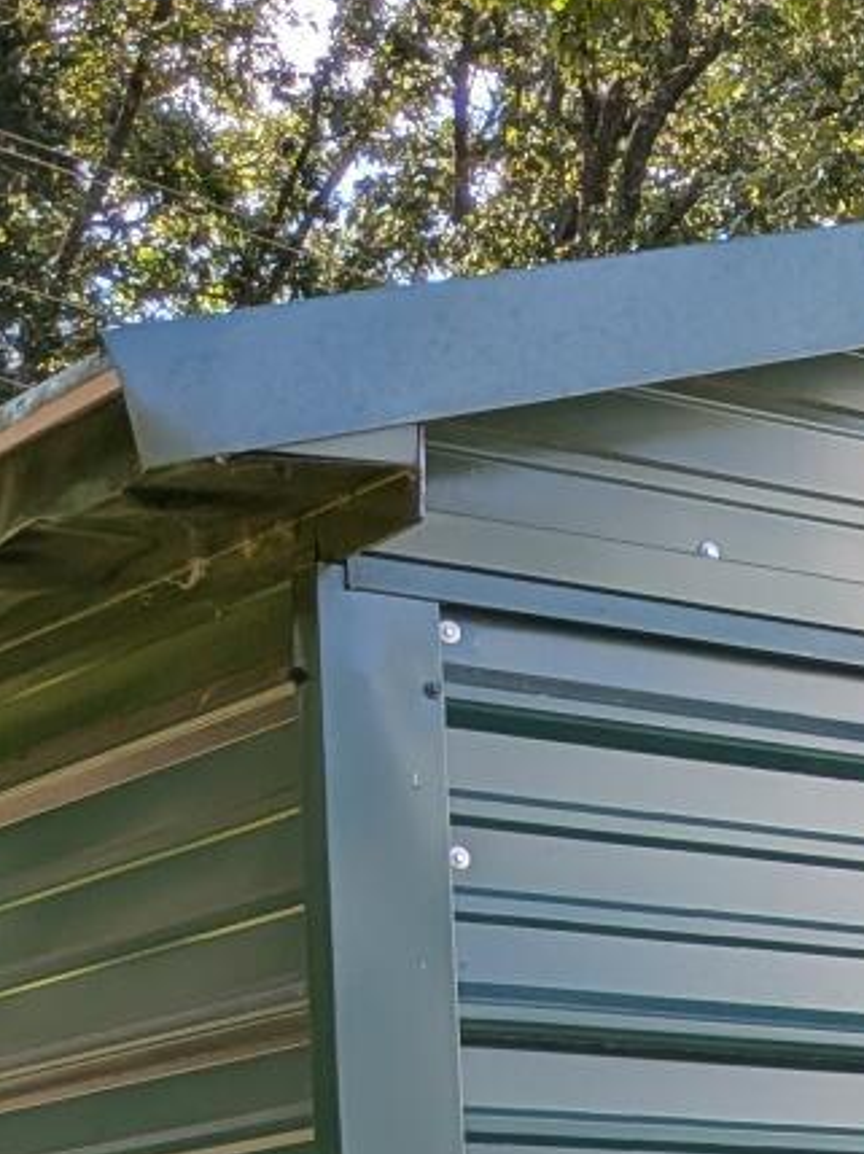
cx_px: 1930
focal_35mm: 112
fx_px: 3733
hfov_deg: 11.4
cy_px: 1657
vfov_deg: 16.3
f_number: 1.7
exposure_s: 1/616
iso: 25
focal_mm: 4.53
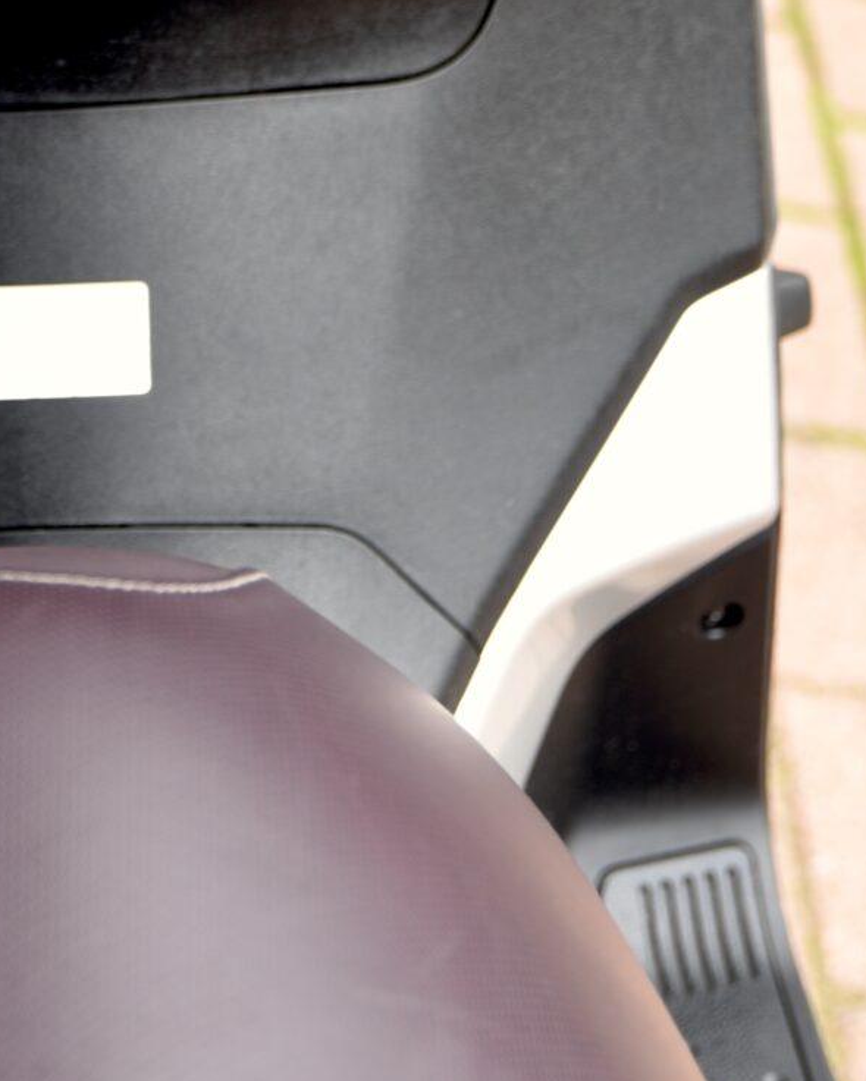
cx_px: -7
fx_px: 4804
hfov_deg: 10.2
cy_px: -169
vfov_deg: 12.6
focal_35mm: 150
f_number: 2.8
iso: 100
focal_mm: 46
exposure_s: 1/30
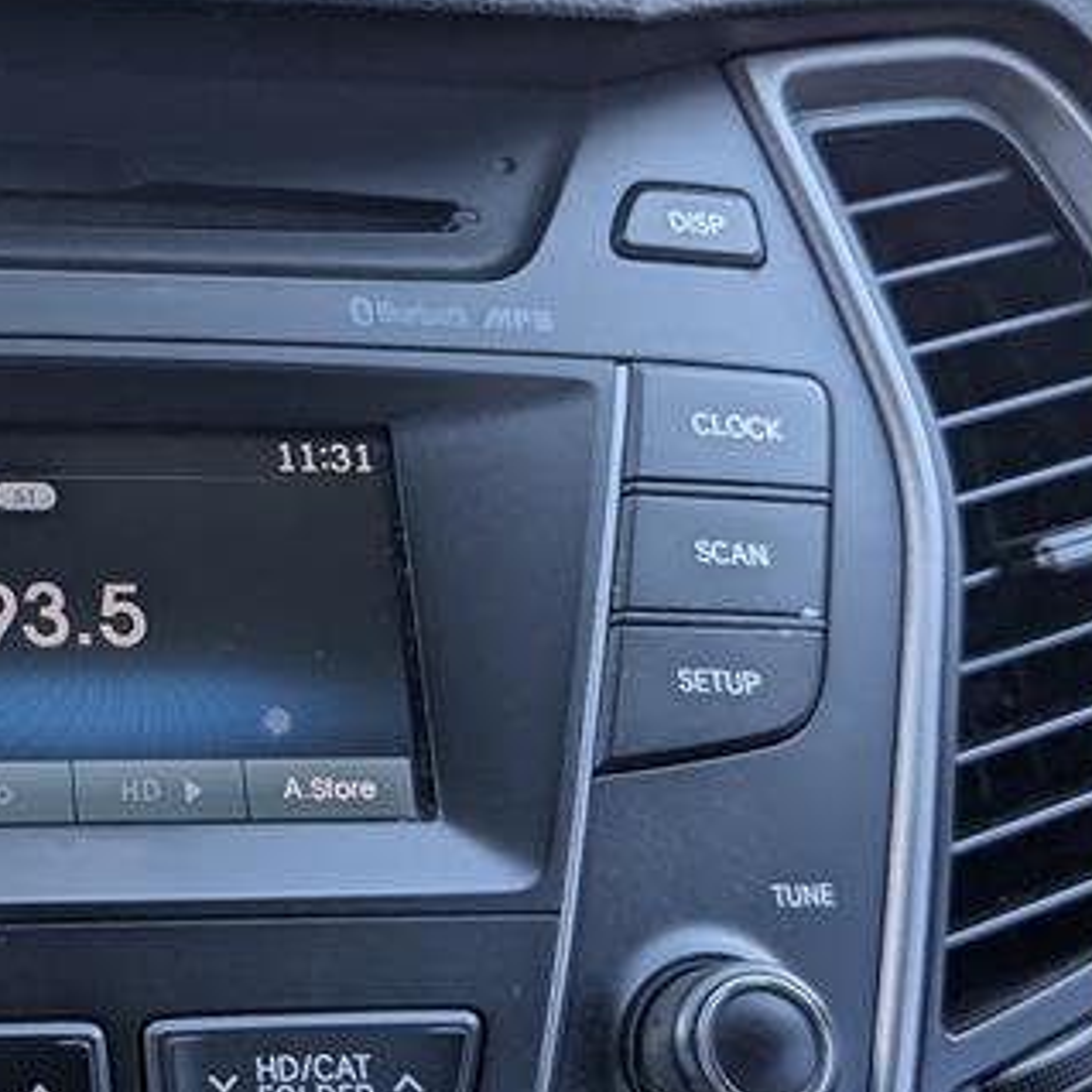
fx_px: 3105
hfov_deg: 19.5
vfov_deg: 19.9
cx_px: 38
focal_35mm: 87
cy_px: 623
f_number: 1.68
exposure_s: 1/189
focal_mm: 6.9
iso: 30
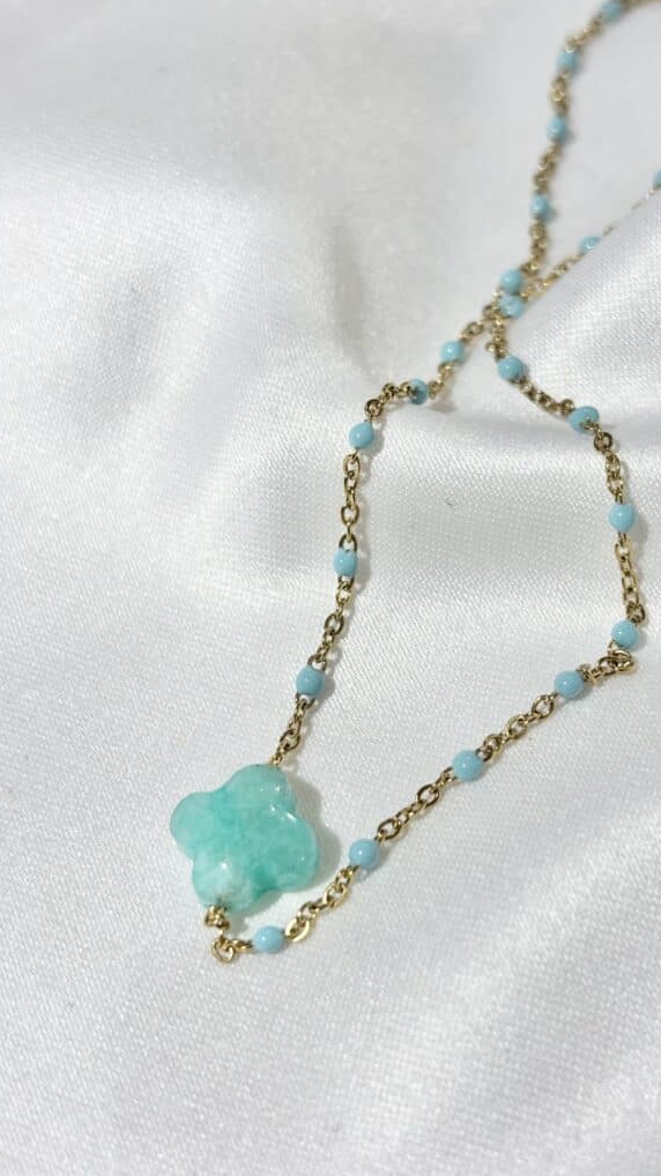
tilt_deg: -47.0
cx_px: 436
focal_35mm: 57
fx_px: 1778
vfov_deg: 36.6
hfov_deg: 21.0
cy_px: 588
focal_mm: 5.96
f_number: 1.6
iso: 32
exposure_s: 1/353
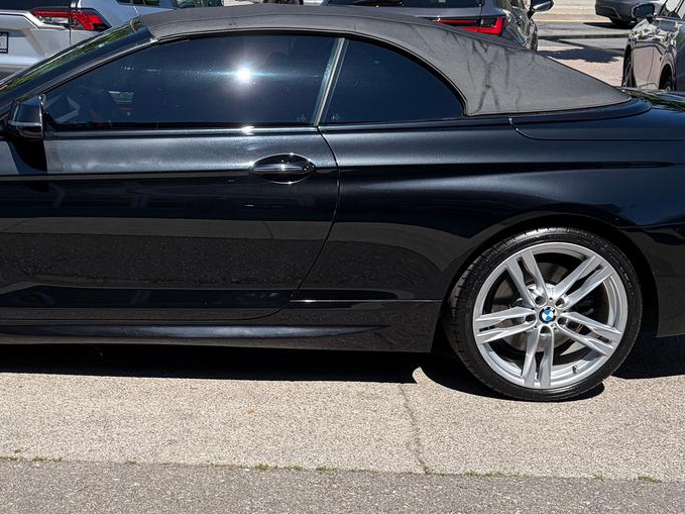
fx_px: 969
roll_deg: -0.4
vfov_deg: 29.7
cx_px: 184
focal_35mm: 49
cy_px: 274
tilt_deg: -17.6
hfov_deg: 38.1
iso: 50
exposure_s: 1/3623
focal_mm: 5.96
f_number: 1.6
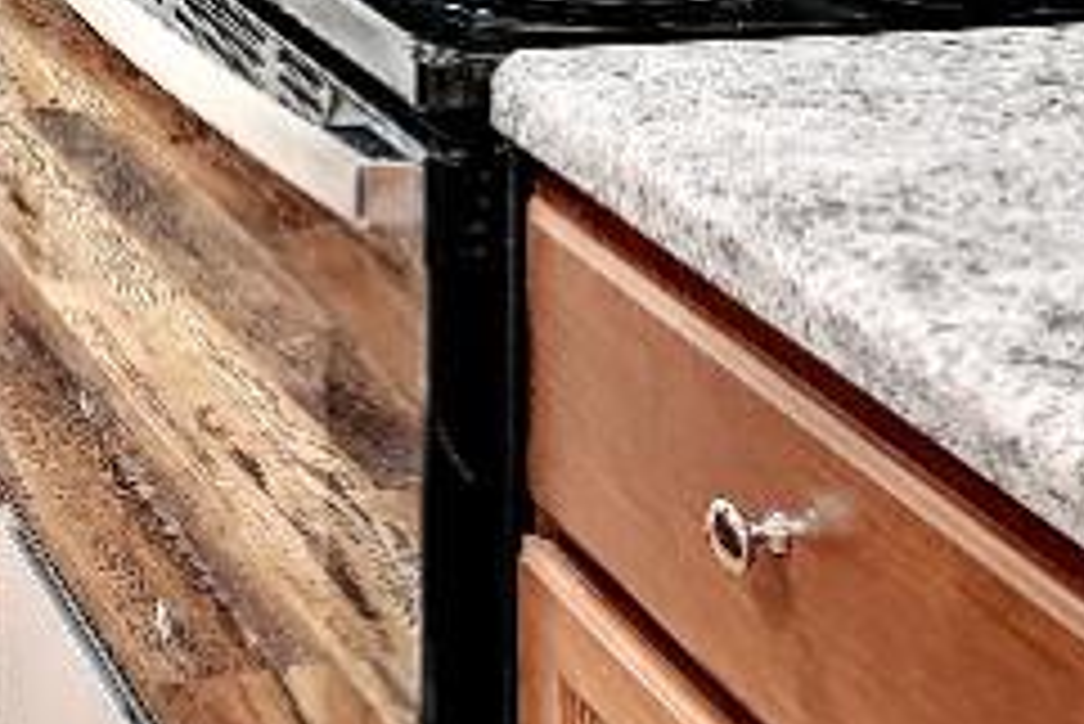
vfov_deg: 13.4
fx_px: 2621
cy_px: -753
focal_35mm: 87
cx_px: -450
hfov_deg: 20.6
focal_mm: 14
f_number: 8
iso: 250
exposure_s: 1/1.25
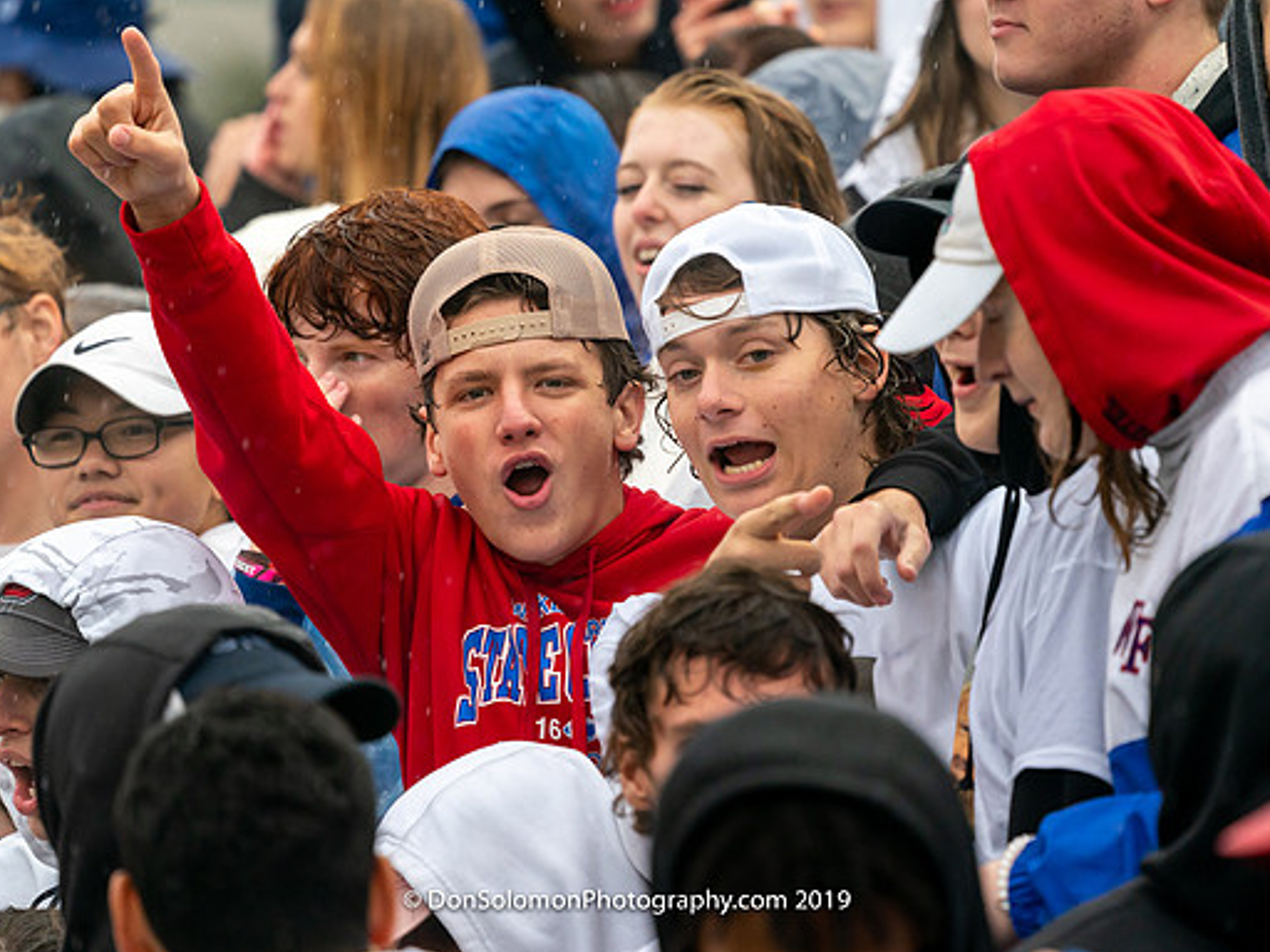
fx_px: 12474
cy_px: 477
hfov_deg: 5.8
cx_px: 628
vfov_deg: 4.4
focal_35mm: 340
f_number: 5.6
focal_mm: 312
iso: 3200
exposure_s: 1/1000
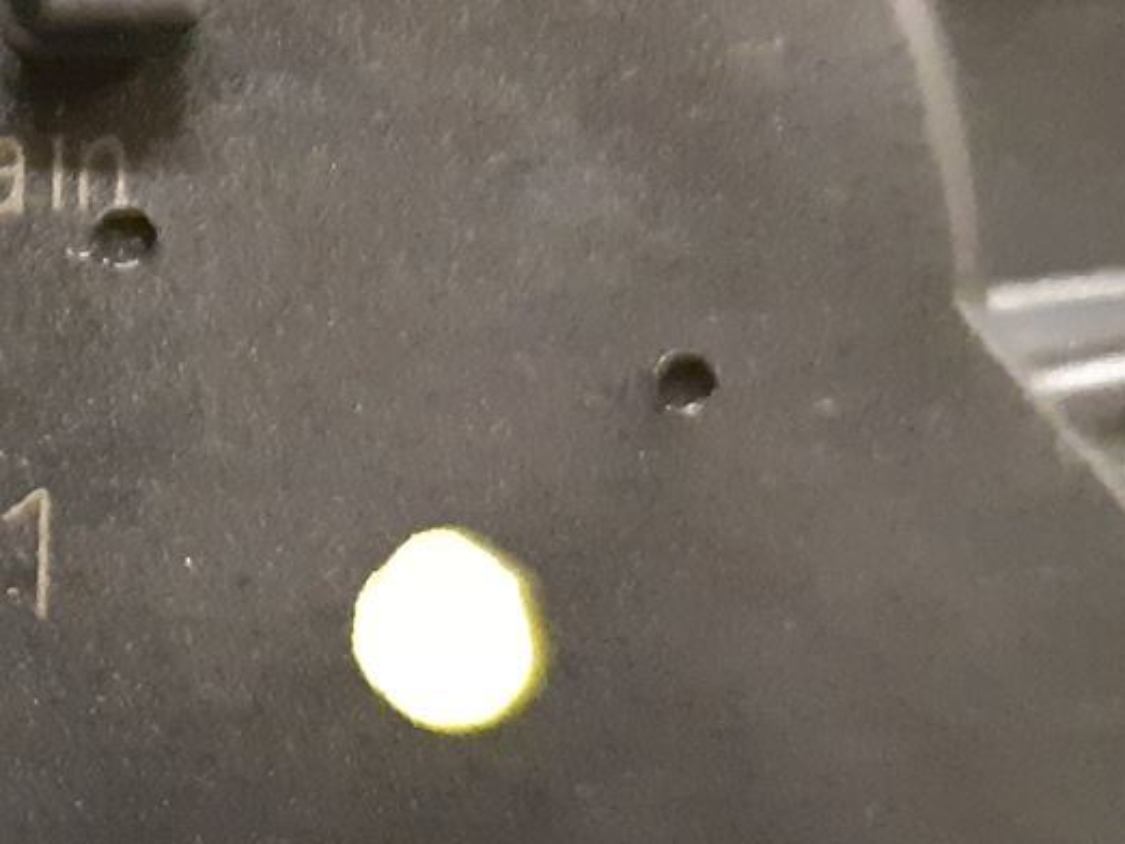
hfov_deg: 17.4
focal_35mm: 102
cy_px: 620
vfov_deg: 14.5
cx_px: -552
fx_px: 3316
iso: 640
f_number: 1.7
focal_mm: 3.93
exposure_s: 1/17
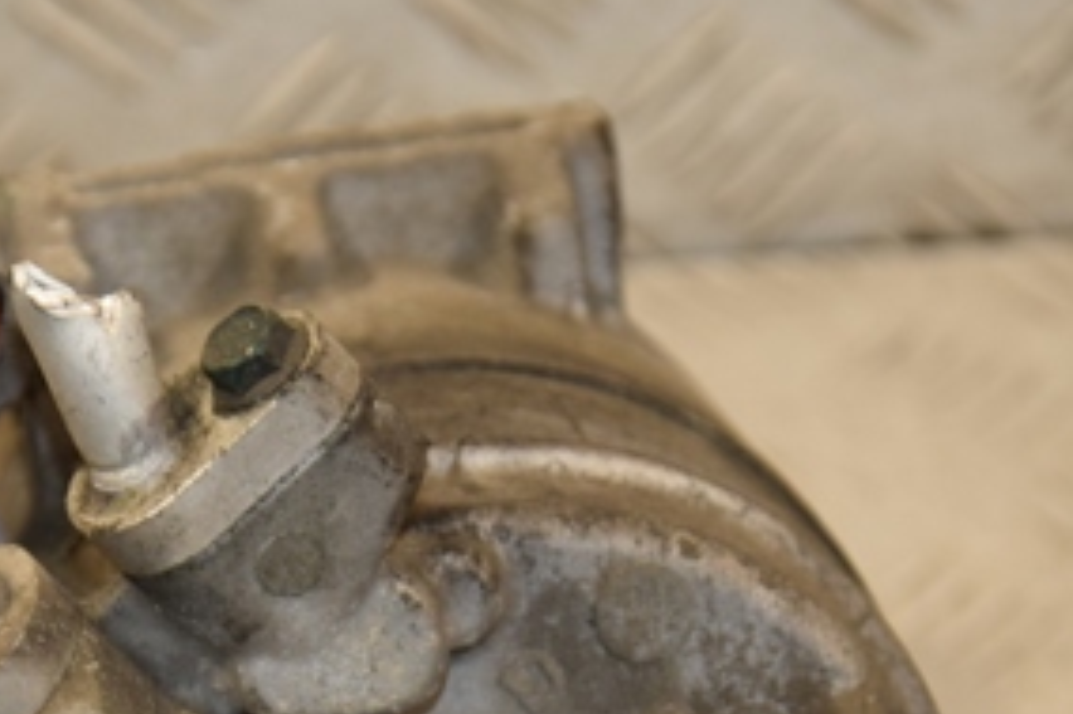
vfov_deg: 5.1
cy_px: 782
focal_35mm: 270
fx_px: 8043
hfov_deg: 7.6
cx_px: 393
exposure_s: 1/160
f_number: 5.3
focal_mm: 80
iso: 800
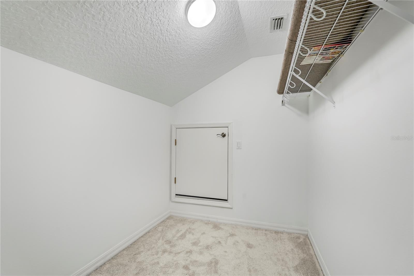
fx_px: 184
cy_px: 138
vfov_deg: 73.7
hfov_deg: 96.7
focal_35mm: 16
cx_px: 207
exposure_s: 1/10
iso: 400
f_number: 8
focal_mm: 16
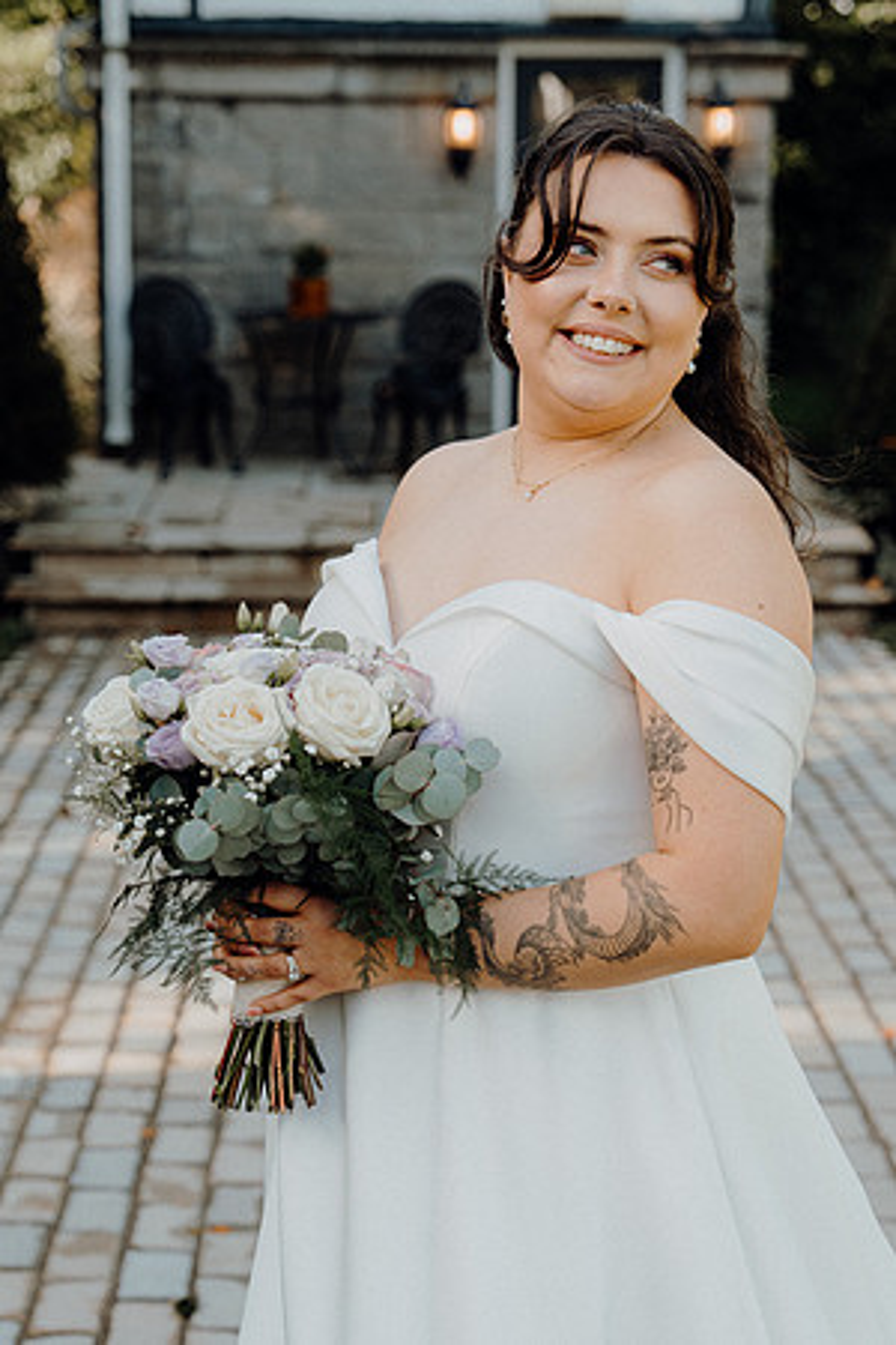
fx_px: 3024
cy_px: 672
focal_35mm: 81
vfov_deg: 25.1
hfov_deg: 16.9
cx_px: 448
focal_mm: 54
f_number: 3.5
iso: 125
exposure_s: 1/250
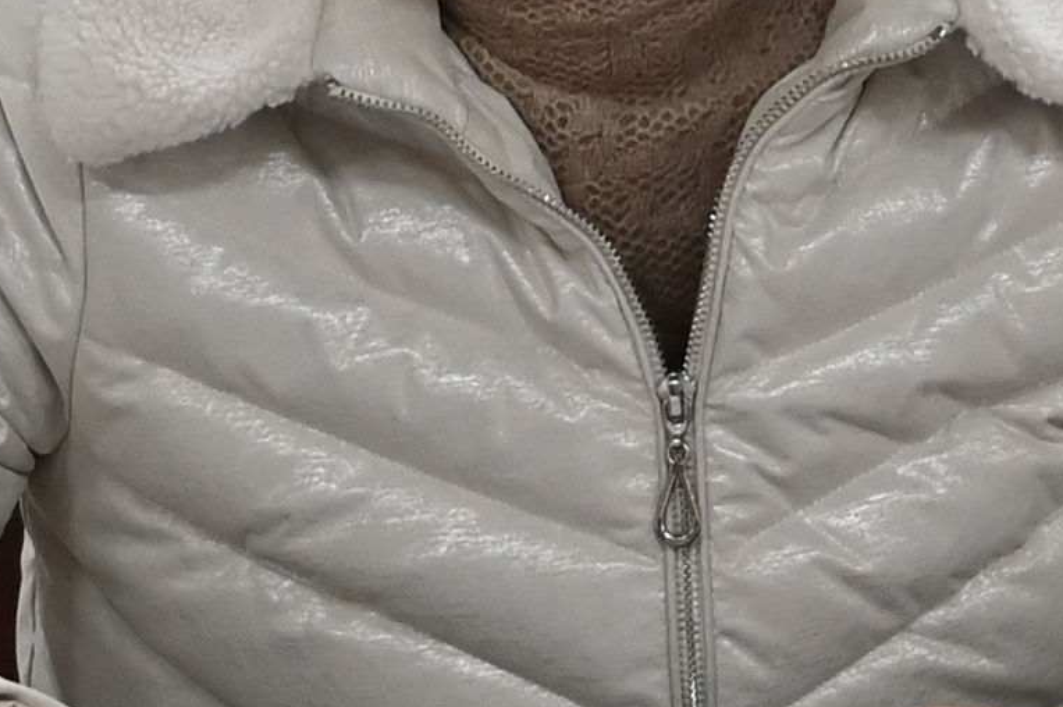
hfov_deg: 6.7
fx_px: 9028
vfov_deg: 4.4
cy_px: -513
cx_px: 876
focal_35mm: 306
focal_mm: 39
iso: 1100
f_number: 4
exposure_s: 1/100
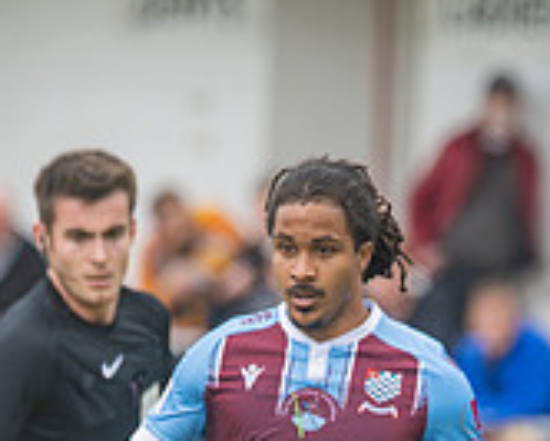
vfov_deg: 1.0
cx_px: 273
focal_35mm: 1580
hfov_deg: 1.2
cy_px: 724
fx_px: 25734
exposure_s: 1/1250
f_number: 2.8
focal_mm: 250
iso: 560
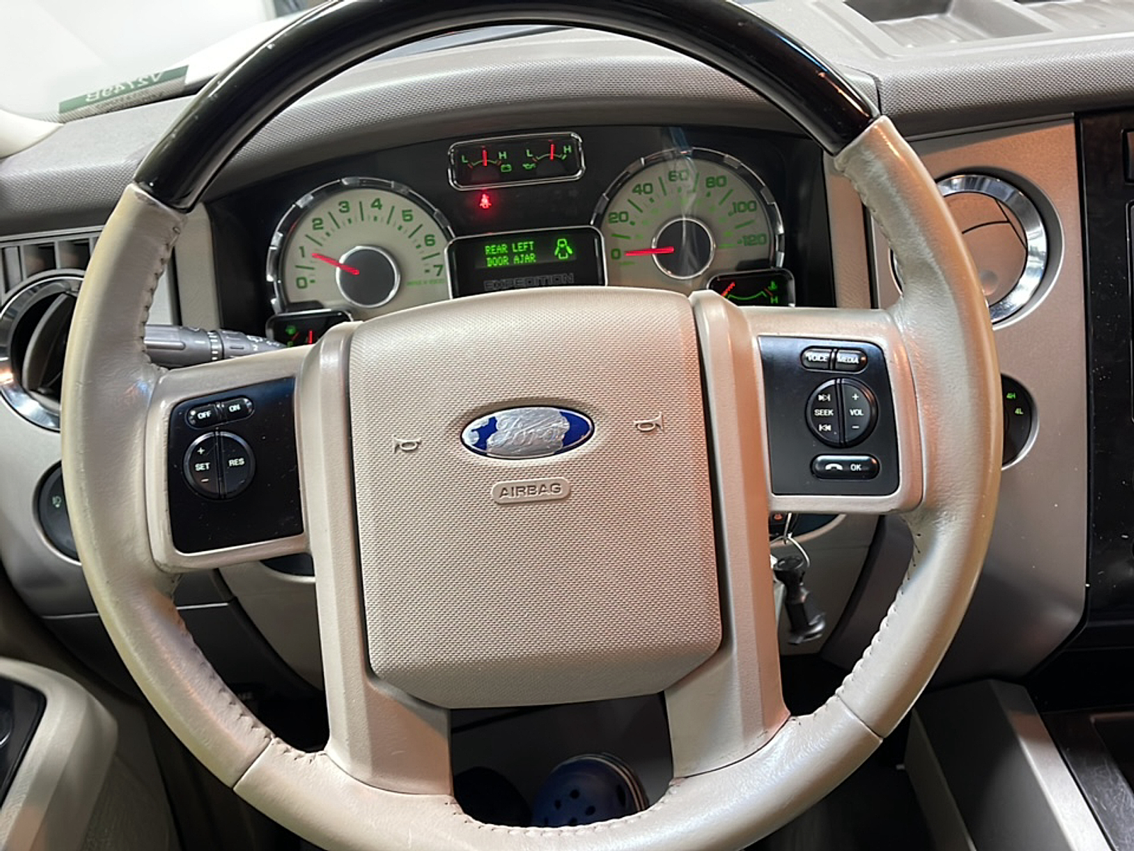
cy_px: 426
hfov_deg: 63.4
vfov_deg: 49.7
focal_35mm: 28
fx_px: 917
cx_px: 567
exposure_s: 1/40
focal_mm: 5.1
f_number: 1.6
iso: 250
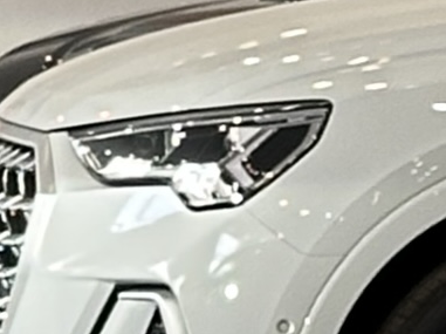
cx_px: -1062
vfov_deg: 4.0
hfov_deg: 5.1
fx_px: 4698
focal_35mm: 365
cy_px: 483
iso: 80
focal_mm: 6.86
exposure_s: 1/78
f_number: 1.78
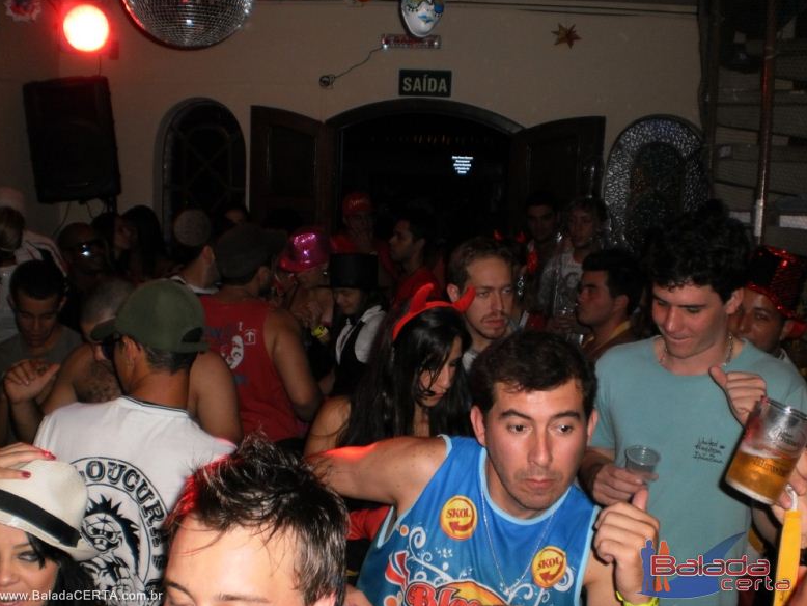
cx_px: 393
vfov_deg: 38.7
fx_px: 863
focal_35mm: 37
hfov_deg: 50.1
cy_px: 305
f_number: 3.1
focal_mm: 6.3
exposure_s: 1/30
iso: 125
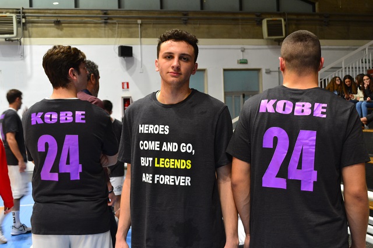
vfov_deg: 31.9
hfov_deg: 46.4
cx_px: 186
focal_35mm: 42
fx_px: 435
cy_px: 124
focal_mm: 28
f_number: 6.3
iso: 720
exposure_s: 1/15
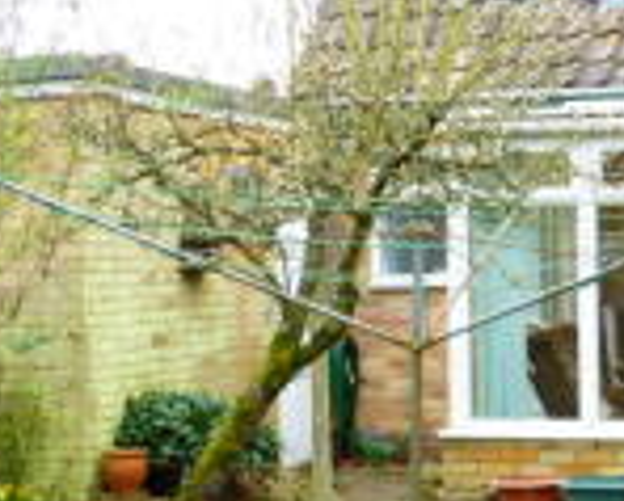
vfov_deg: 16.8
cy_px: 293
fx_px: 1702
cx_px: 554
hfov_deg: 20.4
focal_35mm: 92
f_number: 3.3
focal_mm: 4.3
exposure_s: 1/100
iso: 100
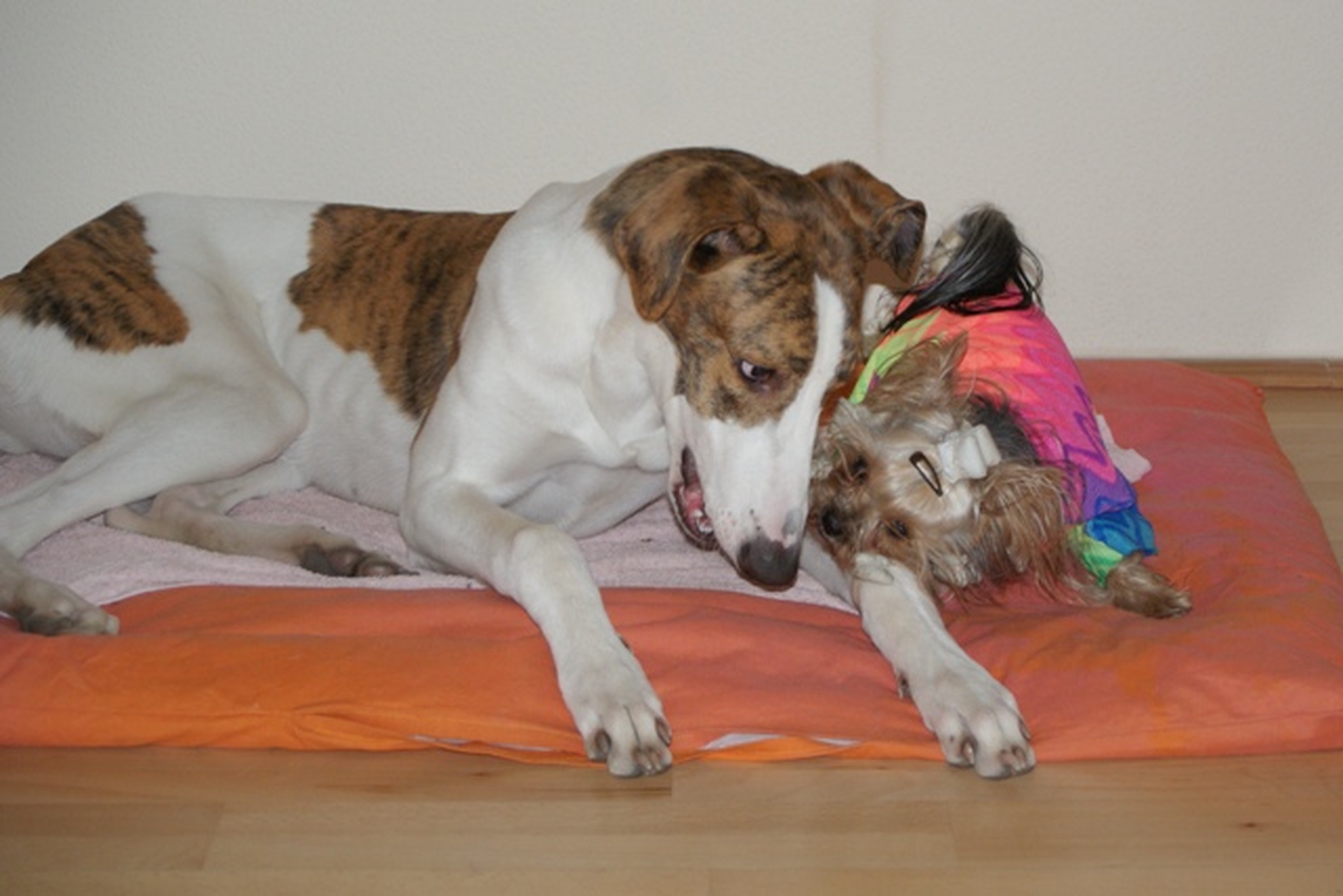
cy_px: 448
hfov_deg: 27.0
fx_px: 2798
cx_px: 672
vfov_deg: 18.2
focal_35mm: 75
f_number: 5.6
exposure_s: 1/80
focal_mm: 50
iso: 400
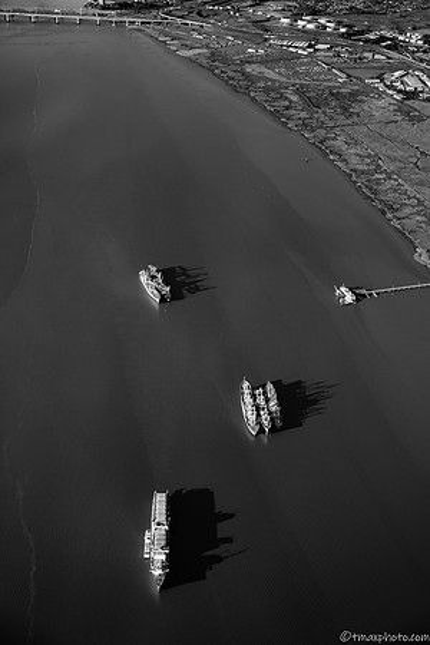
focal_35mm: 51
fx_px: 914
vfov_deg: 38.9
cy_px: 322
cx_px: 215
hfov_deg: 26.5
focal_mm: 34.3
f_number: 4.5
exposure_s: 1/340
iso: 160
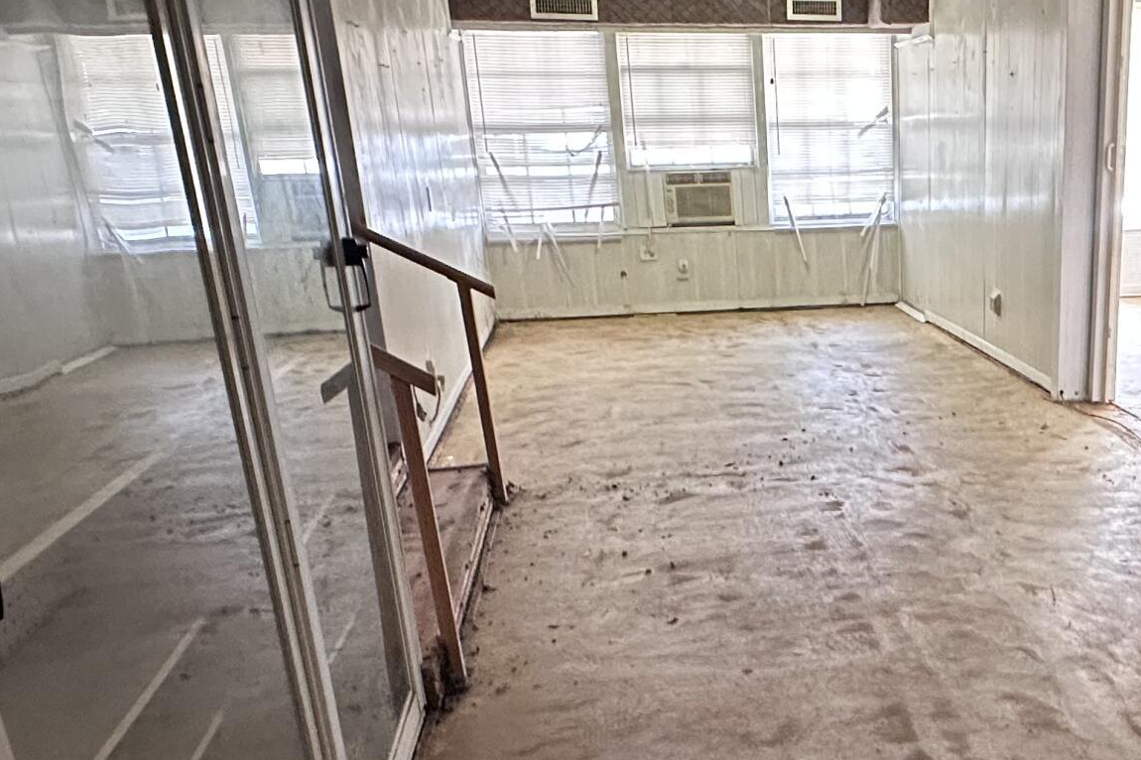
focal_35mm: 38
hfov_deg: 48.1
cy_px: 539
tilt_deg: -19.3
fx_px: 1204
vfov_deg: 34.5
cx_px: 903
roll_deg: +0.4
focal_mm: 2.22
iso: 800
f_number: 2.2
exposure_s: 1/60
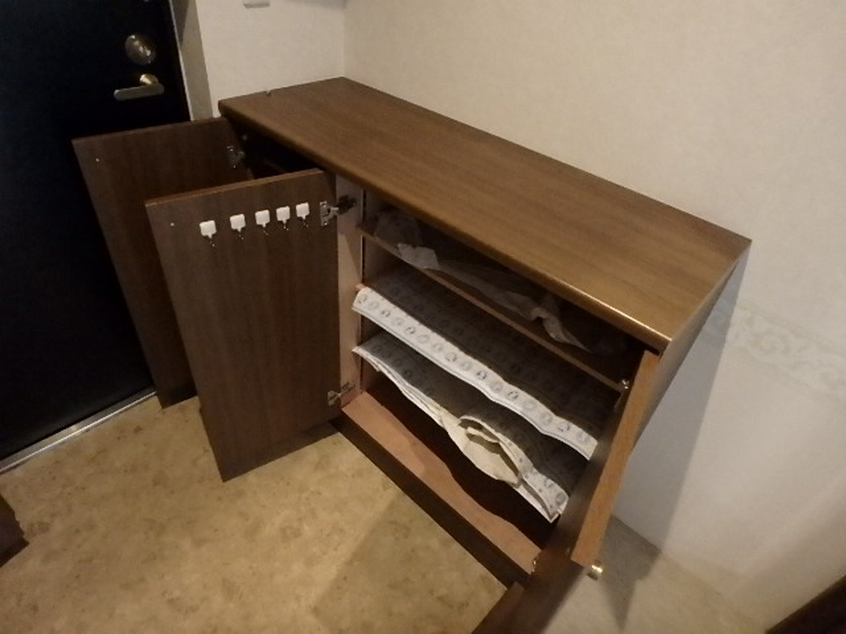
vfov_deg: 63.4
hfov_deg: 79.0
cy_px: 317
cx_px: 423
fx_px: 513
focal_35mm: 21
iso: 1600
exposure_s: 1/8
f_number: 3.5
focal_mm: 3.7
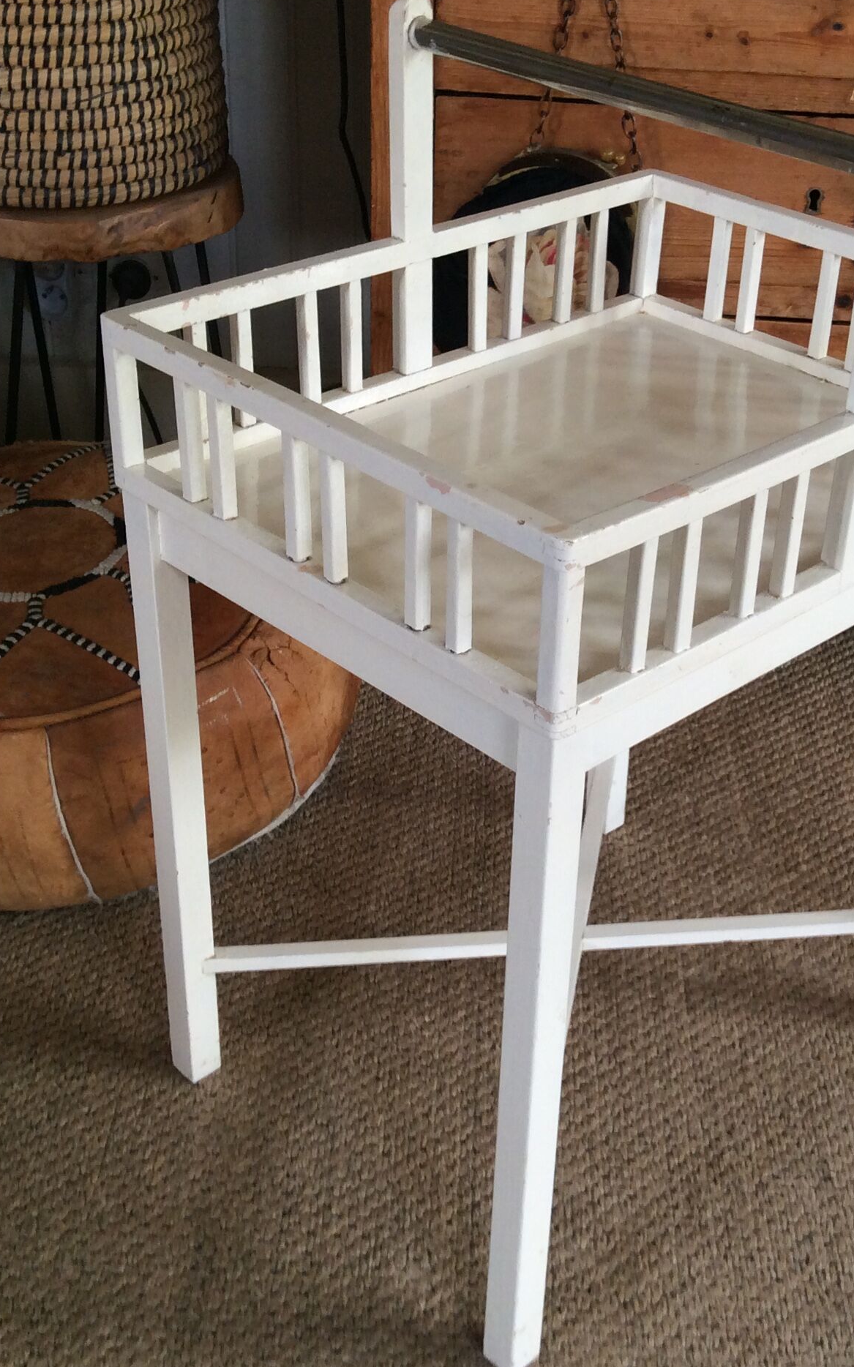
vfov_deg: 42.7
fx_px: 1751
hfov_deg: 27.4
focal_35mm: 47
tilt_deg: -33.2
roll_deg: -1.3
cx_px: 506
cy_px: 675
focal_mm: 3.3
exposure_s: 1/25
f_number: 2.4
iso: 50
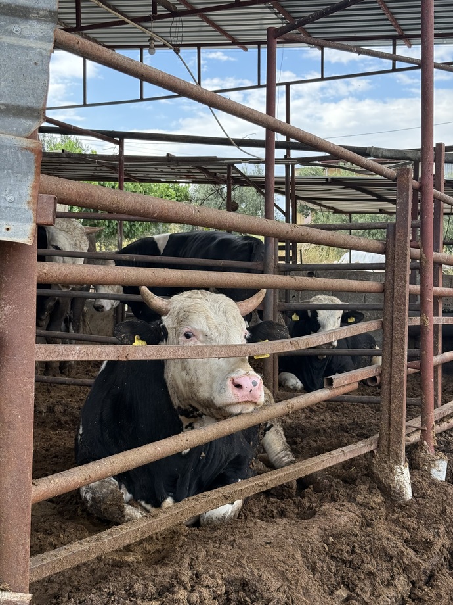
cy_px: 302
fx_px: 838
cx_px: 226
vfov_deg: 39.7
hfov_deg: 30.3
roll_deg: -0.4
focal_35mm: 48
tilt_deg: +0.0
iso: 100
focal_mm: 6.76
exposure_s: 1/786
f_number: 1.78
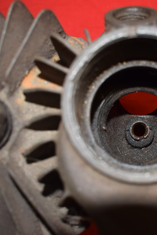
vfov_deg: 36.9
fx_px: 353
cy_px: 118
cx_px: 136
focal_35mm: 54
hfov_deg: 24.5
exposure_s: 1/60
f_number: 5.6
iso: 400
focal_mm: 24
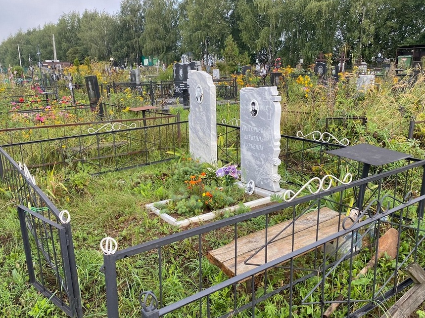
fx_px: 381
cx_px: 197
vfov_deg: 45.4
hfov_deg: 58.3
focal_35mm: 31
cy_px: 161
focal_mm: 4.25
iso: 32
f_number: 1.8
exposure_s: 1/495
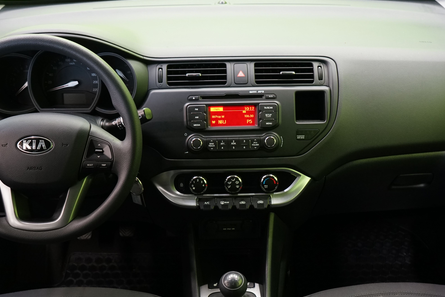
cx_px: 237
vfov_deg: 30.3
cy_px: 195
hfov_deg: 44.5
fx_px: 544
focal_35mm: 44
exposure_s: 1/20
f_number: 5
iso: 2000
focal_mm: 29
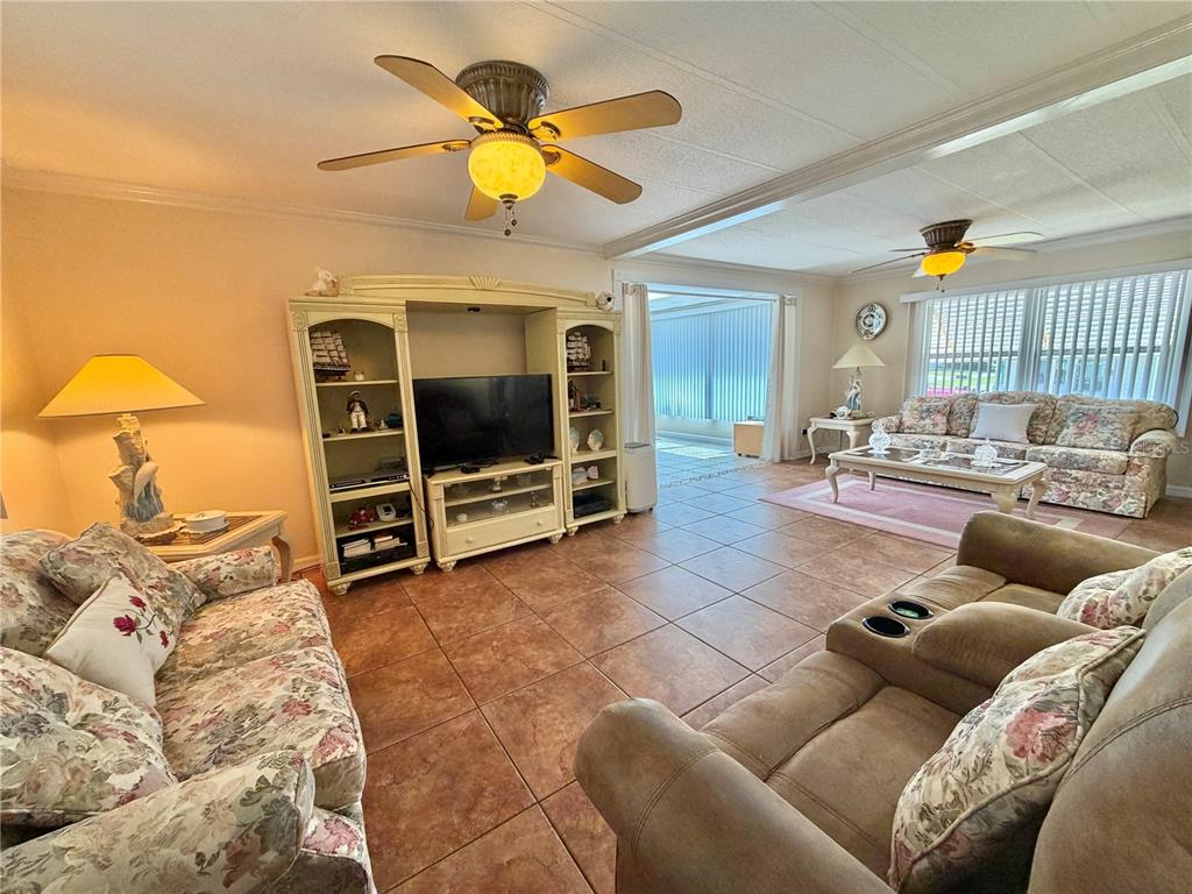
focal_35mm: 14
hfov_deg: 102.1
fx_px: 482
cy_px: 447
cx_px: 596
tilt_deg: -9.4
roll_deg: +2.6
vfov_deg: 85.7
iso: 200
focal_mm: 2.22
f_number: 2.2
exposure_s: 1/60
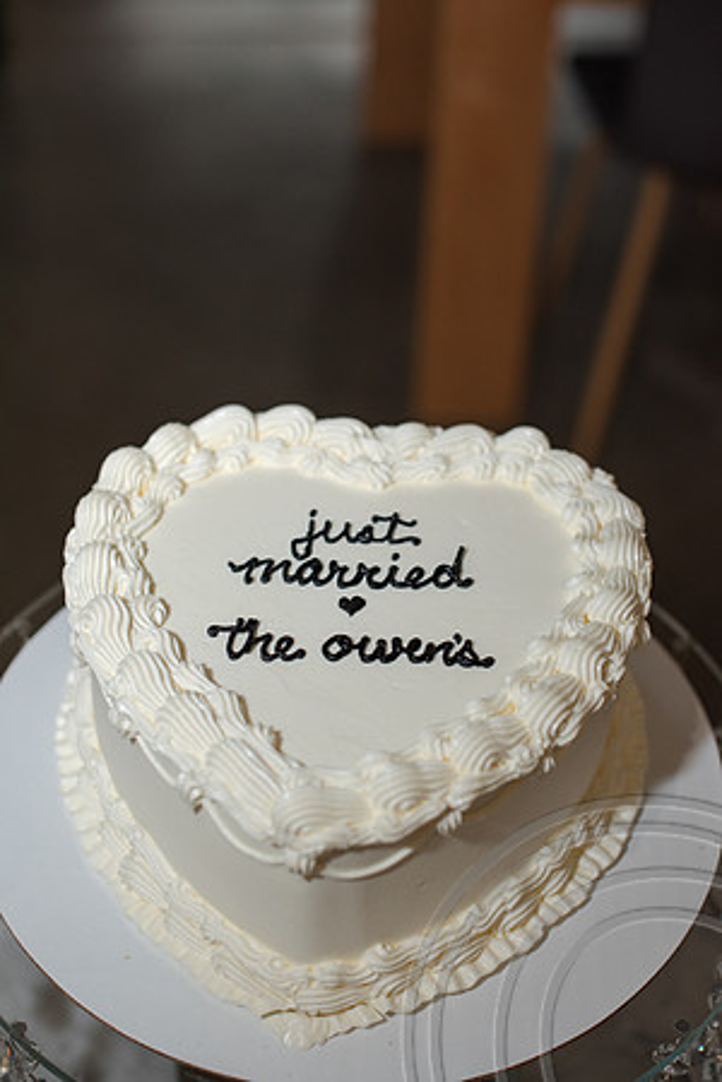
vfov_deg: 39.6
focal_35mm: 50
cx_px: 361
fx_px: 1504
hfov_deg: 27.0
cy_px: 541
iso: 640
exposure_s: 1/200
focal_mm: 50
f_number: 3.2
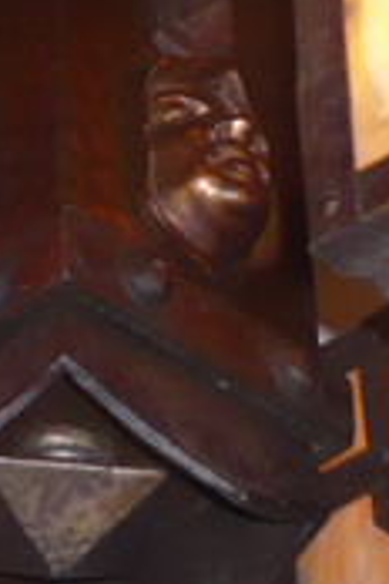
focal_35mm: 184
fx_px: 2982
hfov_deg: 7.4
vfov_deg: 11.1
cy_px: 97
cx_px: 23
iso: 100
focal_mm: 5.8
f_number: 2.8
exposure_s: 1/30
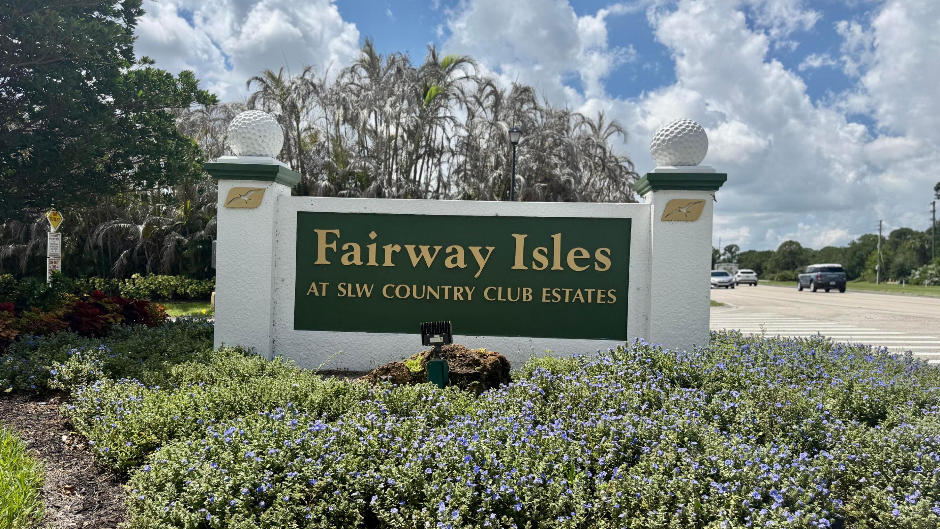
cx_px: 467
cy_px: 275
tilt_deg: -0.4
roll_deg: -1.7
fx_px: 673
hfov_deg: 69.9
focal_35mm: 27
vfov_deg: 42.9
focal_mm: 6.76
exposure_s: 1/7353
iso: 80
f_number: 1.78
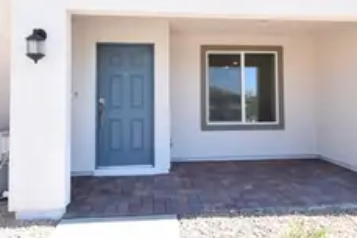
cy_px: 91
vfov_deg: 44.9
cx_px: 182
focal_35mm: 29
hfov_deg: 63.8
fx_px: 287
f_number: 20
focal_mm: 11
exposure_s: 1/10
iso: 100
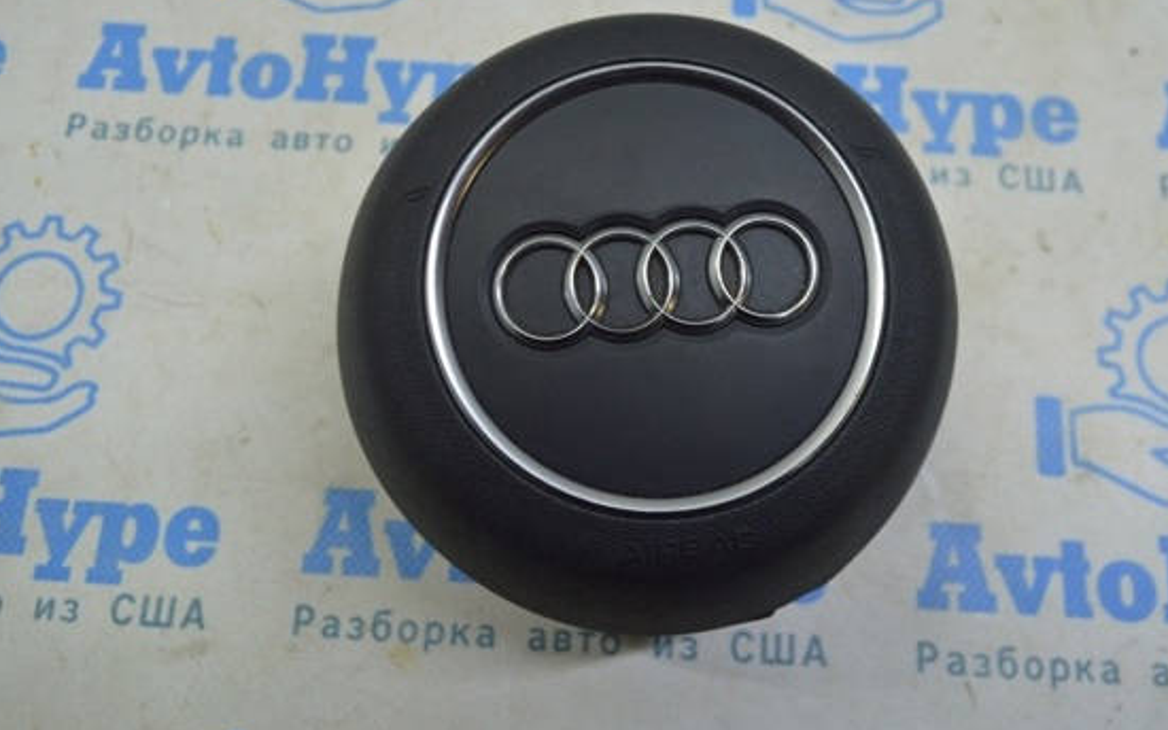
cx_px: 612
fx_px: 1019
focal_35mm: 32
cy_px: 288
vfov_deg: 39.3
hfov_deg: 59.6
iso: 400
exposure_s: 1/40
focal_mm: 18
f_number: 5.6
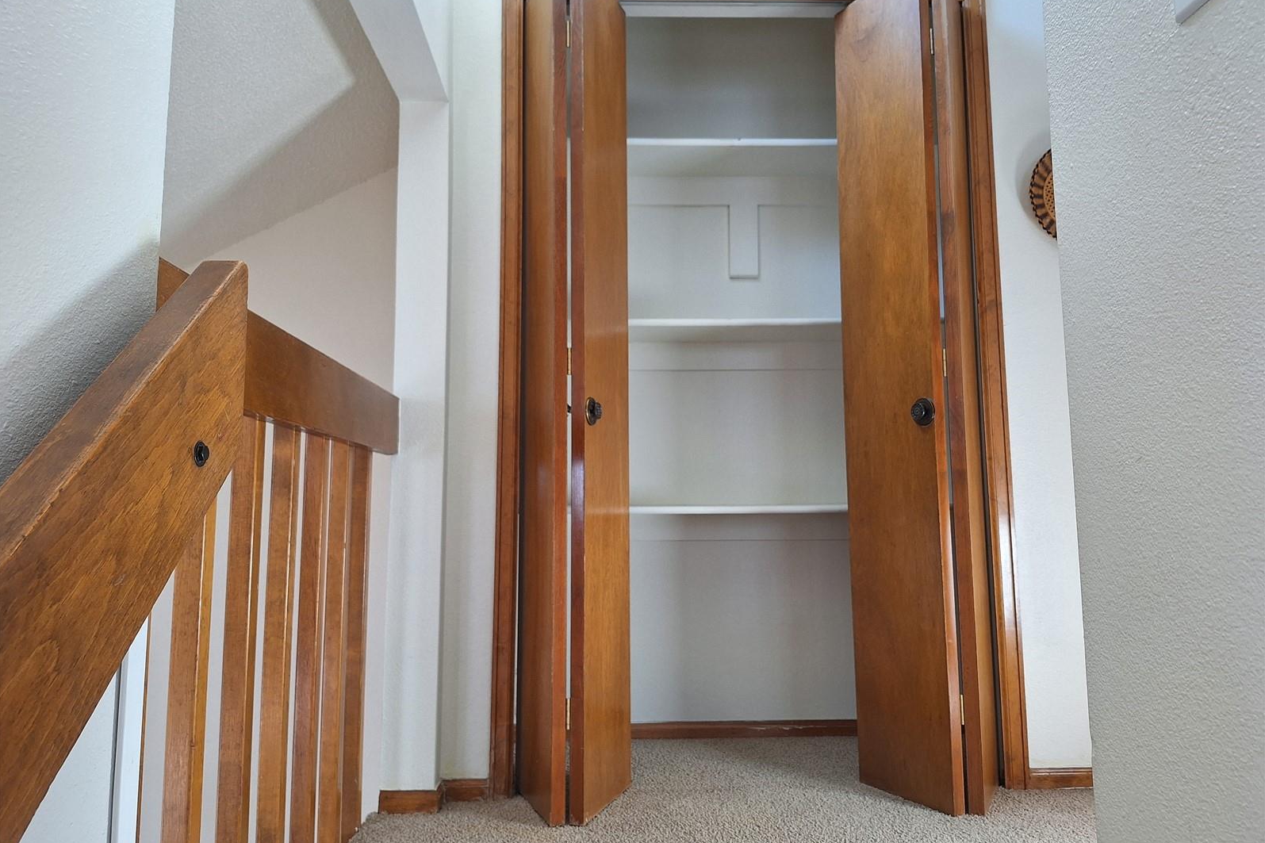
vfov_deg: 53.1
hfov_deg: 73.7
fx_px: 843
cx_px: 631
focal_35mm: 24
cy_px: 415
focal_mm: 5.54
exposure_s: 1/60
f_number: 1.8
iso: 80
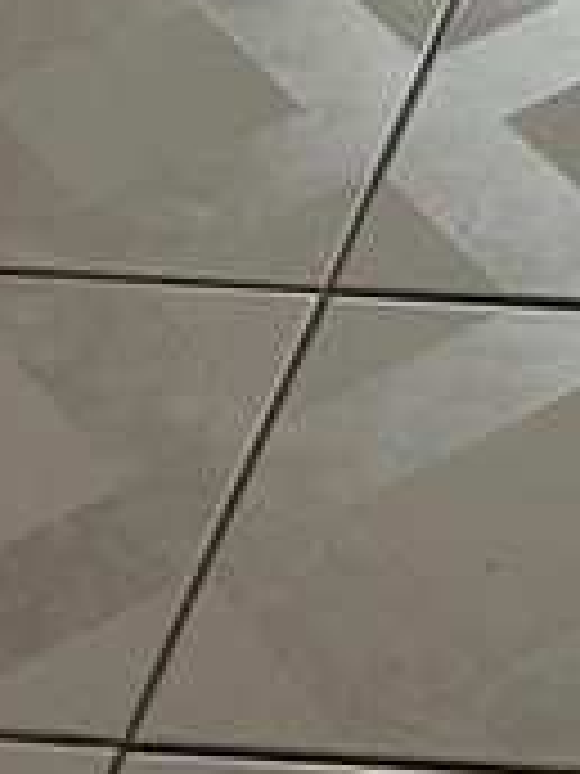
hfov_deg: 9.5
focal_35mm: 149
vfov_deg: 10.8
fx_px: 3329
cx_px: 1025
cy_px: -1202
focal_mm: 6.86
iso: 80
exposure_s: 1/324
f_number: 1.78
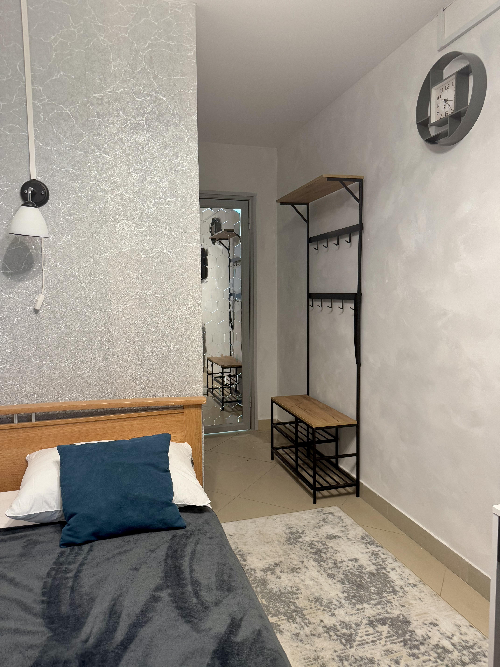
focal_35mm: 24
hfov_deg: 56.8
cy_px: 334
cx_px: 250
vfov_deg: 71.6
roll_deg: +0.4
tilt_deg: -5.4
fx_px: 462
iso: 250
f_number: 1.78
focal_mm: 6.76
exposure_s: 1/50
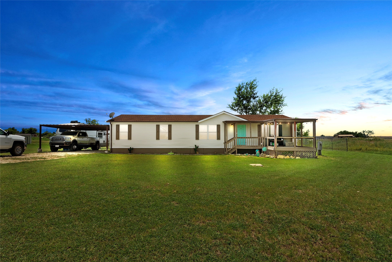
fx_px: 207
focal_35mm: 19
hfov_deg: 86.9
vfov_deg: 64.6
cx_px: 196
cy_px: 131
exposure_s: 1/50
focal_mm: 19
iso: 100
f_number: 7.1
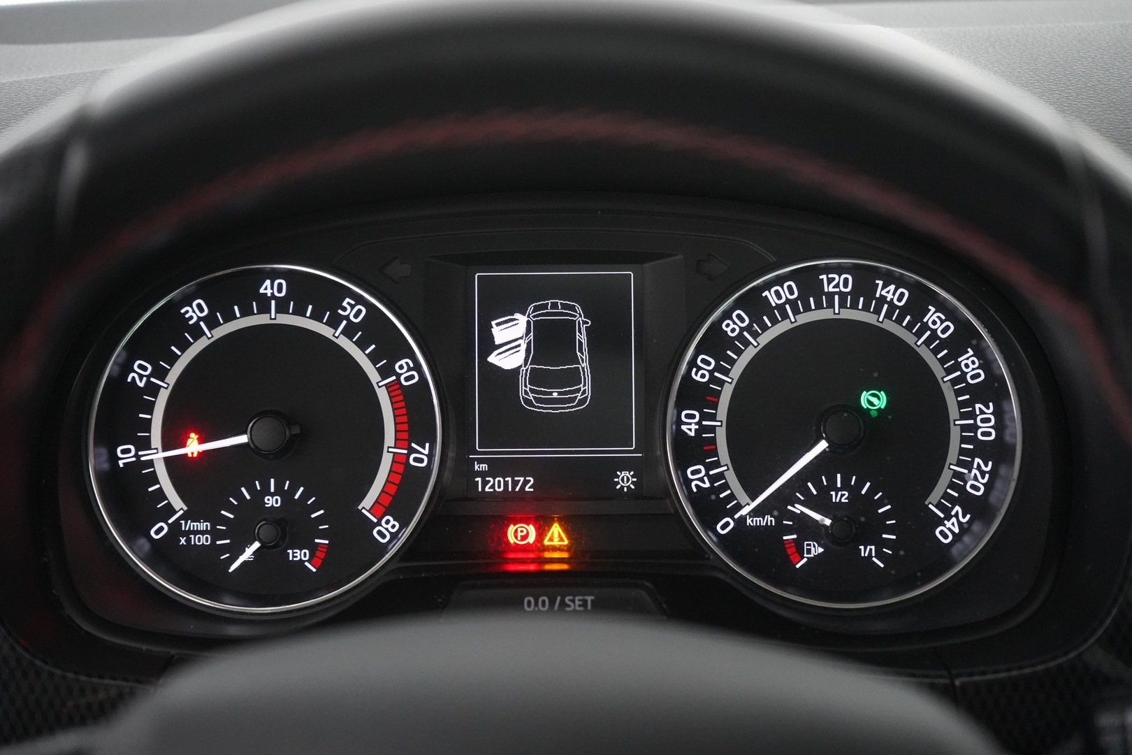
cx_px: 566
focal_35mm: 70
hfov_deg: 28.8
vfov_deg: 19.5
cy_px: 378
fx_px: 2201
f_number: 5.6
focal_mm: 70
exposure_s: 1/40
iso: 8000
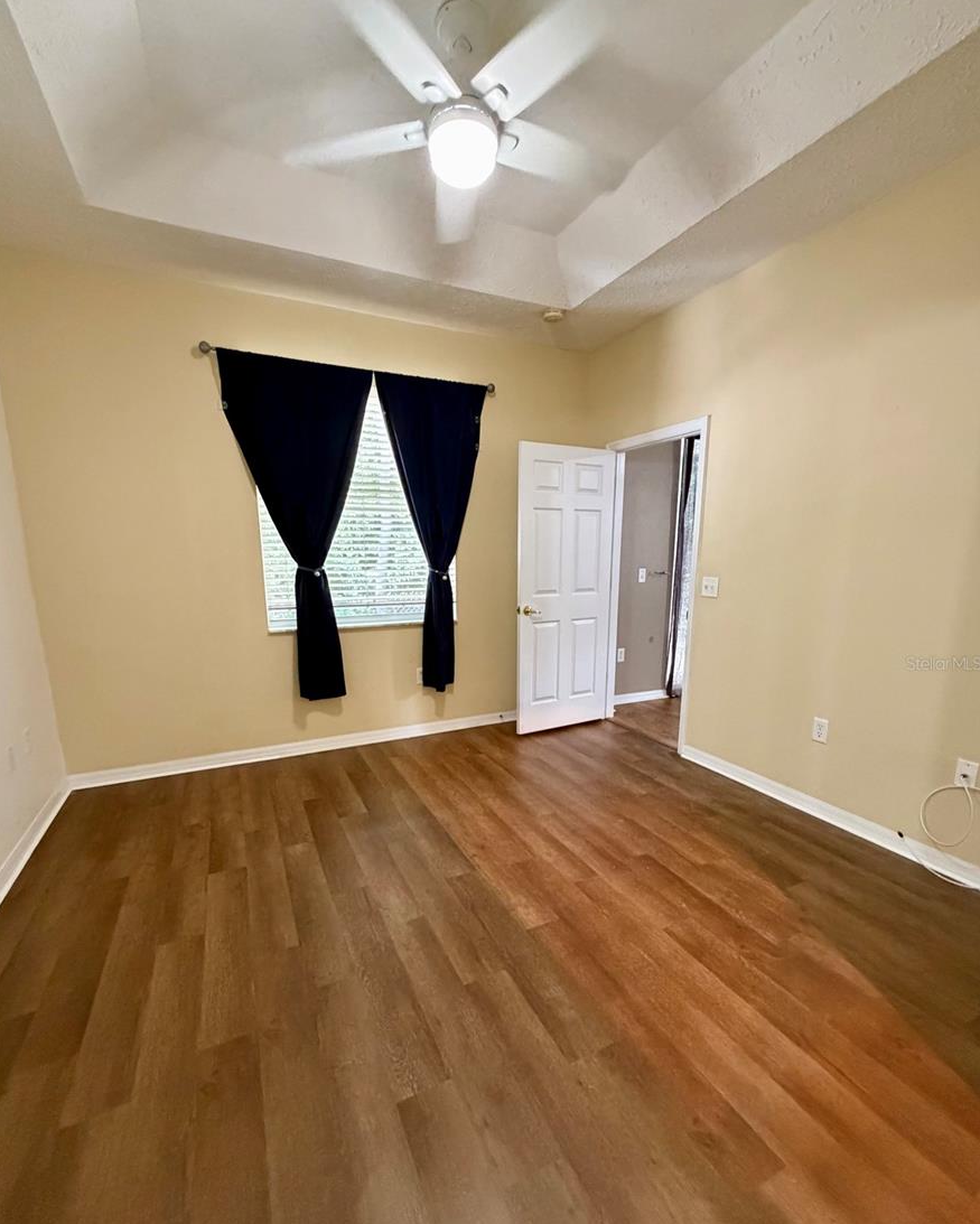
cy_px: 663
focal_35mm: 15
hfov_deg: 84.1
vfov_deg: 96.6
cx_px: 482
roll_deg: +0.1
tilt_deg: -11.6
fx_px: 544
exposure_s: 1/60
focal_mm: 2.22
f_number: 2.2
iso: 800
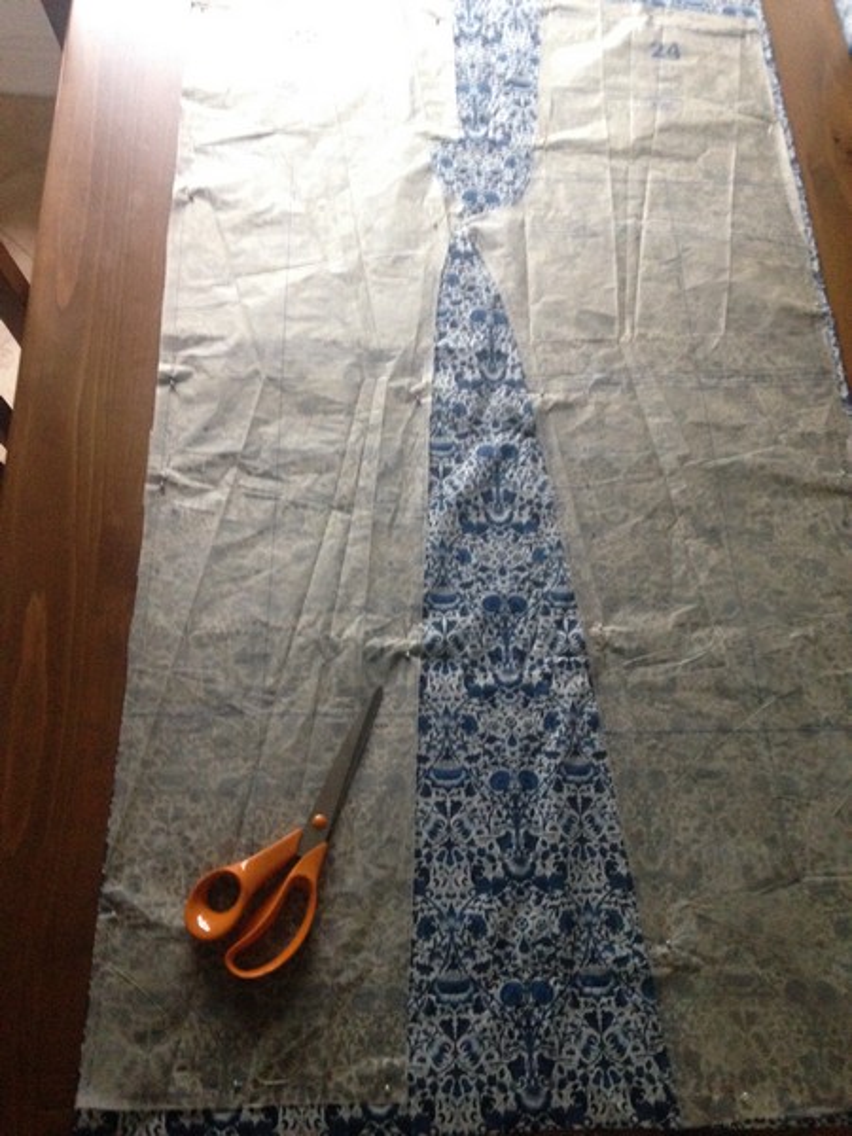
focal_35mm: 33
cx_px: 426
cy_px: 568
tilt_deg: -66.4
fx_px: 1083
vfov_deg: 55.4
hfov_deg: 42.9
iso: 500
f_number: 2.4
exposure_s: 1/15
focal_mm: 4.12
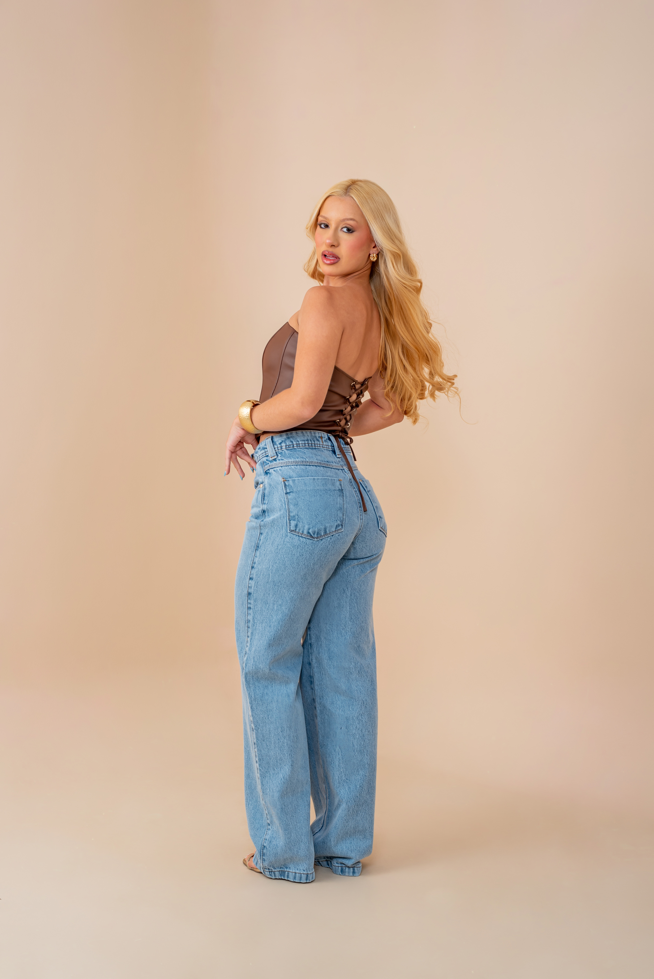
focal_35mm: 50
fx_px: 1361
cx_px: 327
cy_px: 490
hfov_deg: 27.0
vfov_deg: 39.6
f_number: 7.1
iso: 160
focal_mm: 50
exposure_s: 1/160
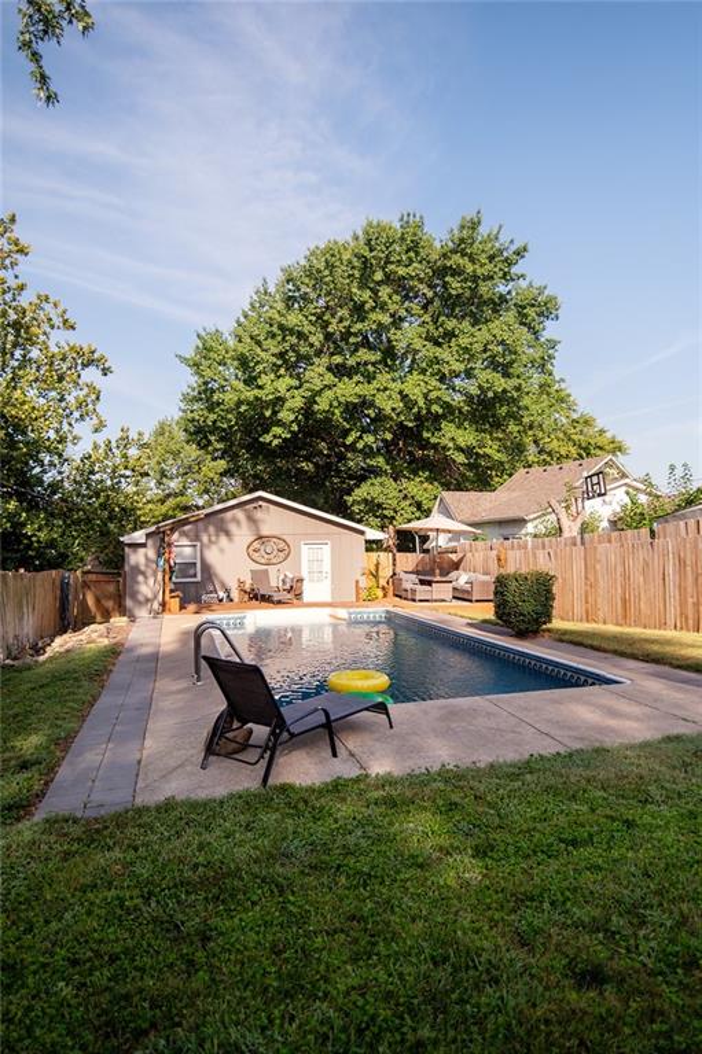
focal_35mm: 24
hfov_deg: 53.1
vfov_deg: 73.8
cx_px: 351
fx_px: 703
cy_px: 527
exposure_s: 1/4000
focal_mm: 24
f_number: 2.8
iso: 100
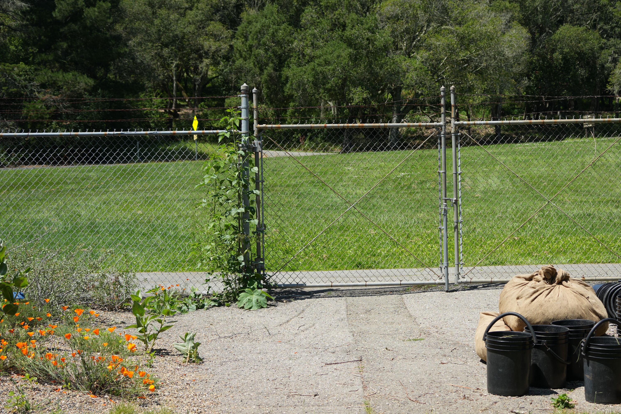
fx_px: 1242
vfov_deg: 18.9
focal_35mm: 72
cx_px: 402
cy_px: 201
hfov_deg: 27.9
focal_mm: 50
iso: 100
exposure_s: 1/400
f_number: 5
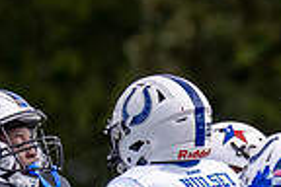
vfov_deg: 1.0
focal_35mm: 1427
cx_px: 321
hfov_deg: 1.4
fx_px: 11138
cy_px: 269
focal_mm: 200
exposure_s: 1/2500
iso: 250
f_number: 2.8
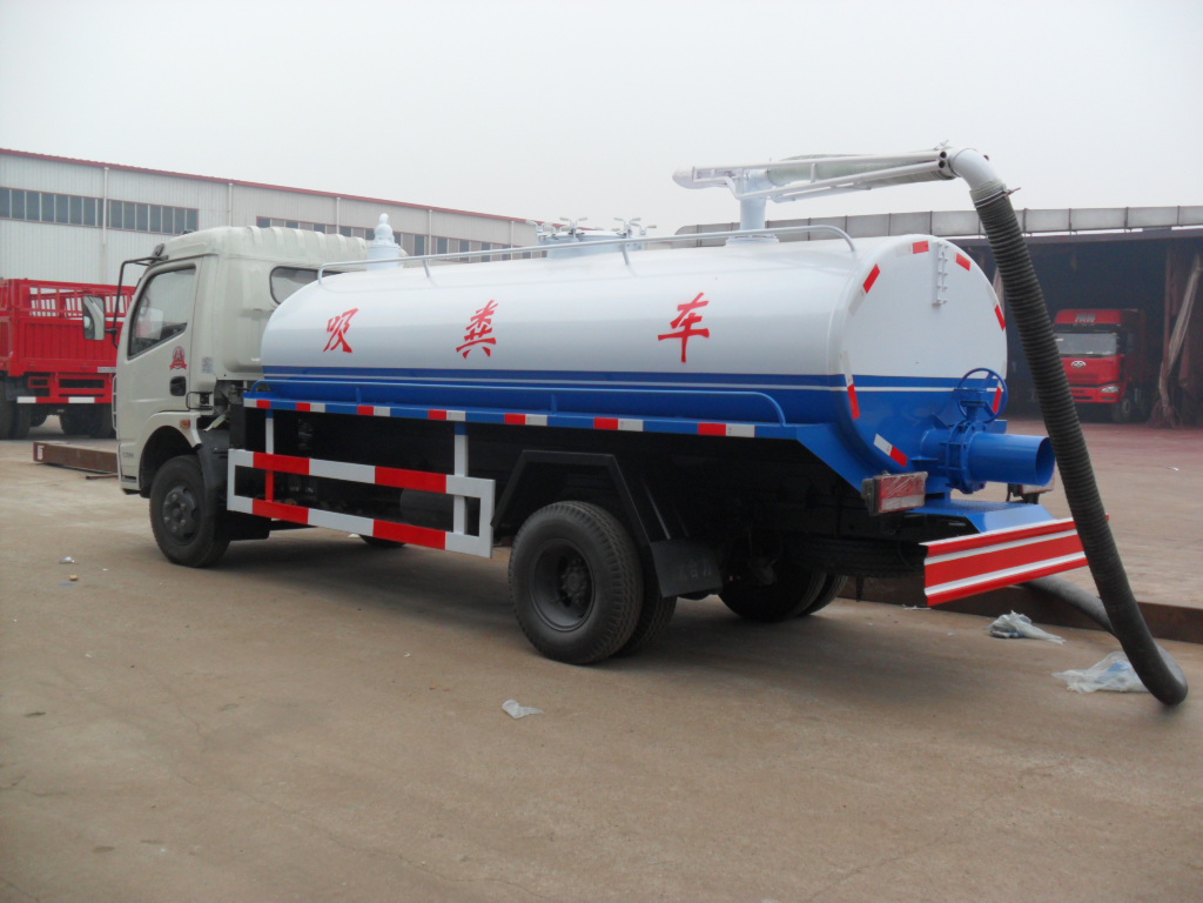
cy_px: 452
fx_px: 1216
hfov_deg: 52.6
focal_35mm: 35
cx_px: 602
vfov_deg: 40.7
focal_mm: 6.3
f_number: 3
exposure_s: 1/125
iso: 80
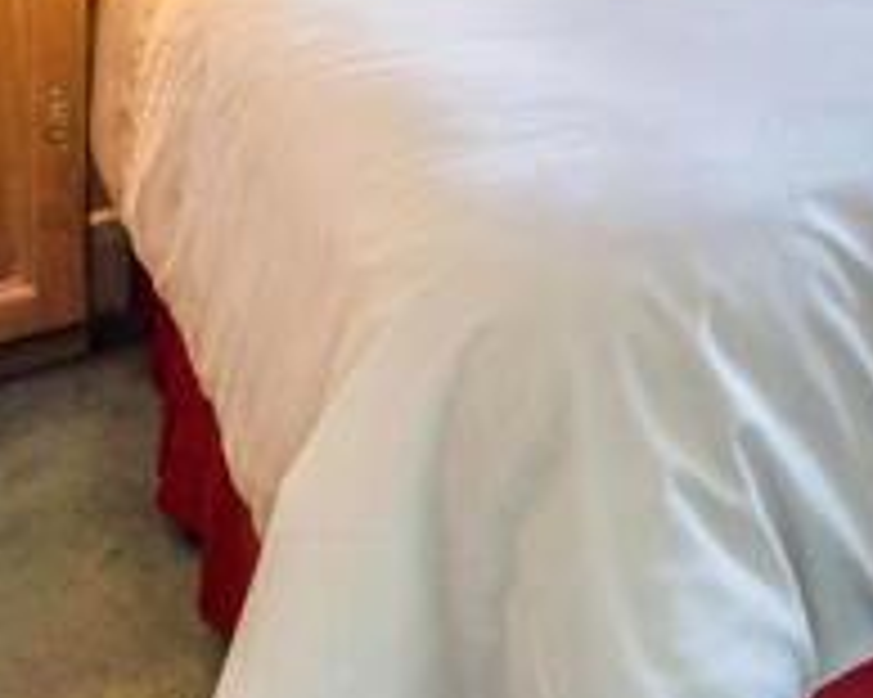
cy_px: -232
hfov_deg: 35.1
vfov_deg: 26.6
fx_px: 1214
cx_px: 911
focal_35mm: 47
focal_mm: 8
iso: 200
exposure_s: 1/25
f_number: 4
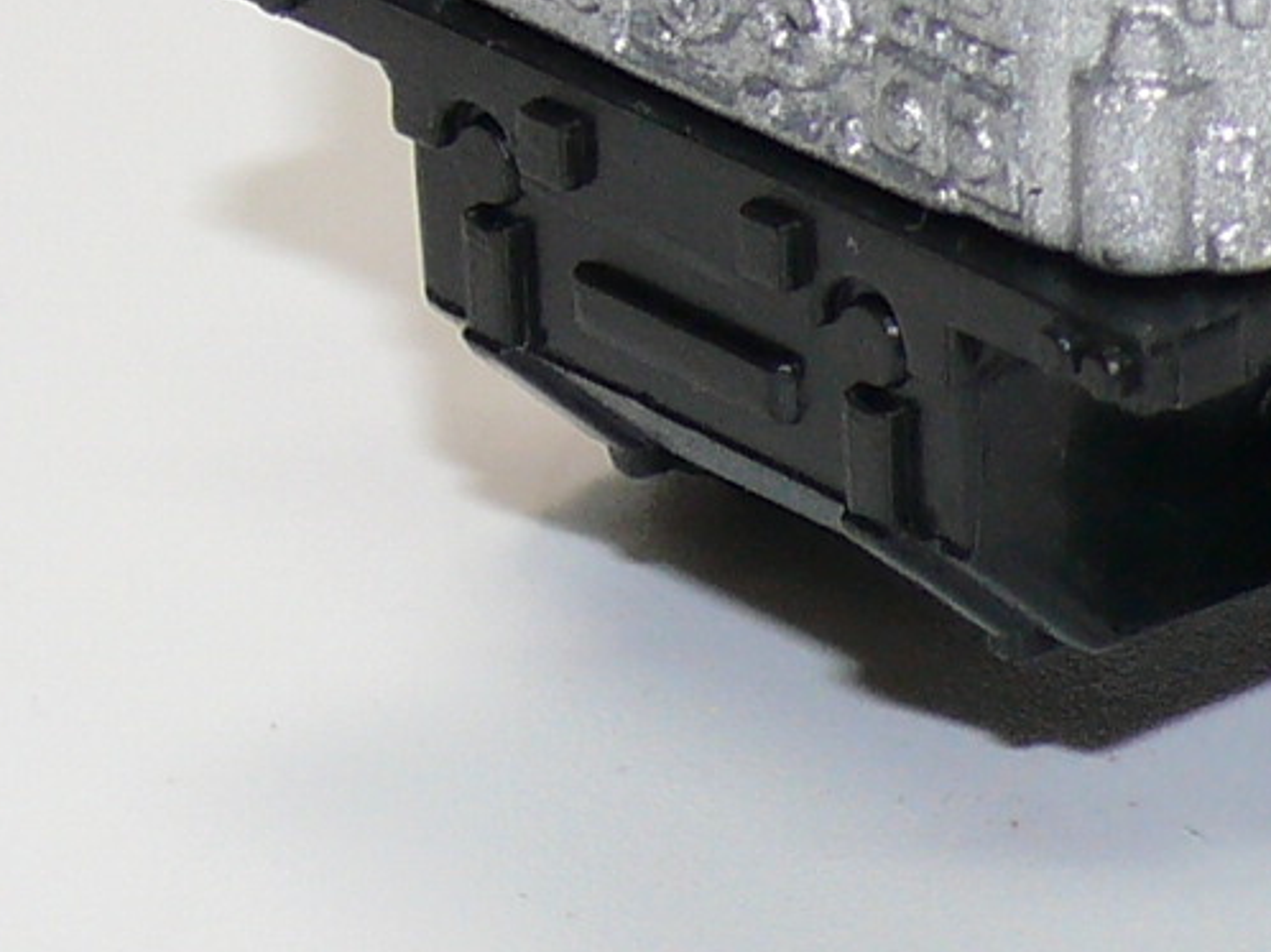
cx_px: 1674
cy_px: -212
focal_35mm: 447
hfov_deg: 4.4
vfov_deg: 3.3
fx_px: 16405
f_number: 4
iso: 100
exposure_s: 1/30
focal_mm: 16.4
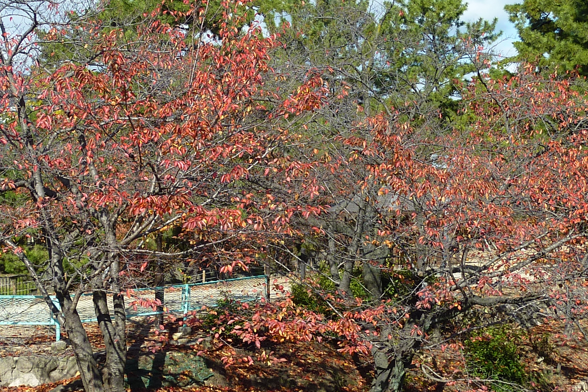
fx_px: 1225
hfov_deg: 27.0
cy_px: 149
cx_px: 302
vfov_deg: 18.2
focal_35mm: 75
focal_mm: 5.7
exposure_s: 1/500
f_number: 4
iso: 80
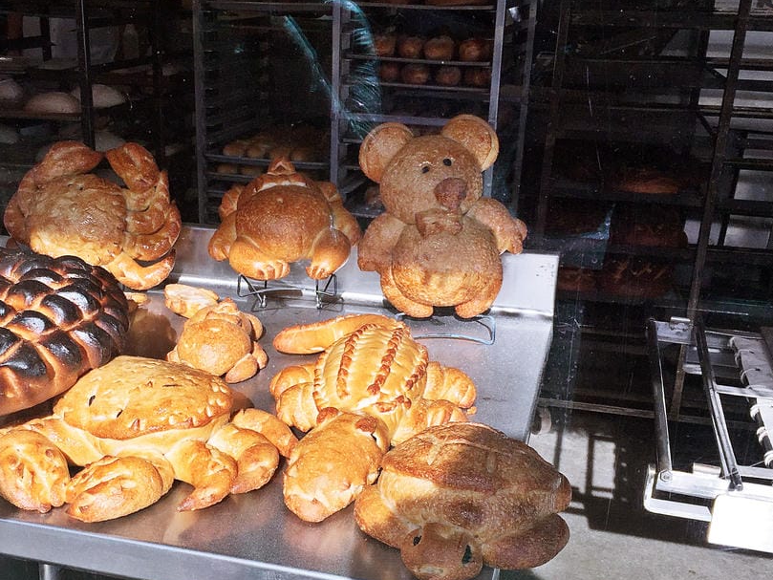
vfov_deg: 33.5
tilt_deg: -21.5
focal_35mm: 43
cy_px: 333
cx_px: 313
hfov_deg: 43.6
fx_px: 960
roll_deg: -1.4
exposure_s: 1/1014
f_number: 2.2
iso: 32
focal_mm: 4.15
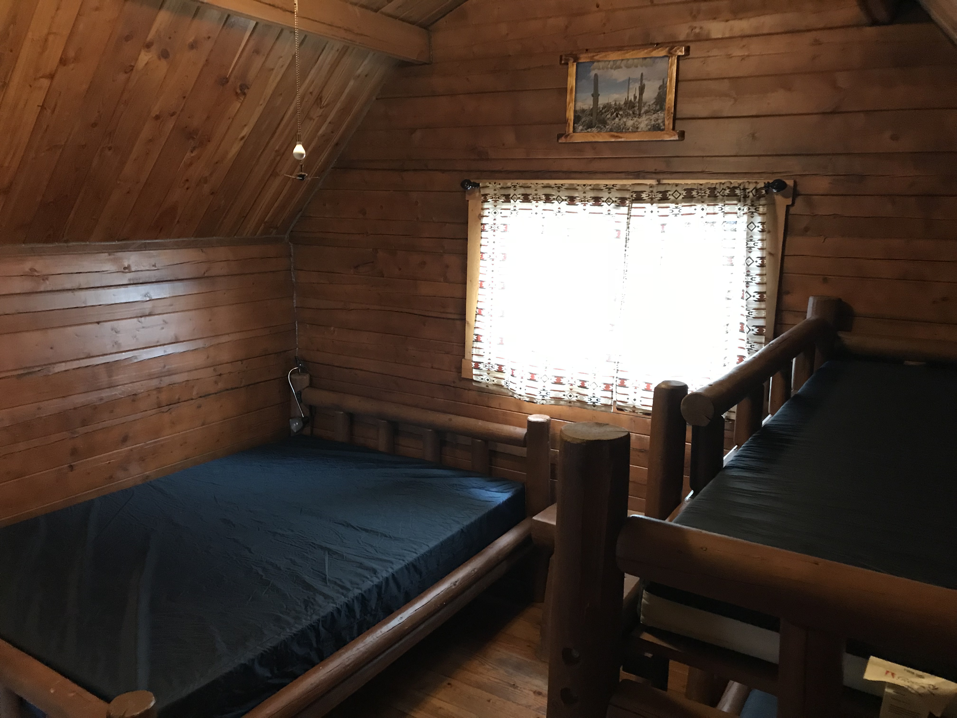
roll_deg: -0.8
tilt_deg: -11.0
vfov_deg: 49.7
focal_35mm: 28
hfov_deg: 63.4
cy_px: 359
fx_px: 774
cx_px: 478
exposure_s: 1/11
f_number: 1.8
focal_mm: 3.99
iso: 100
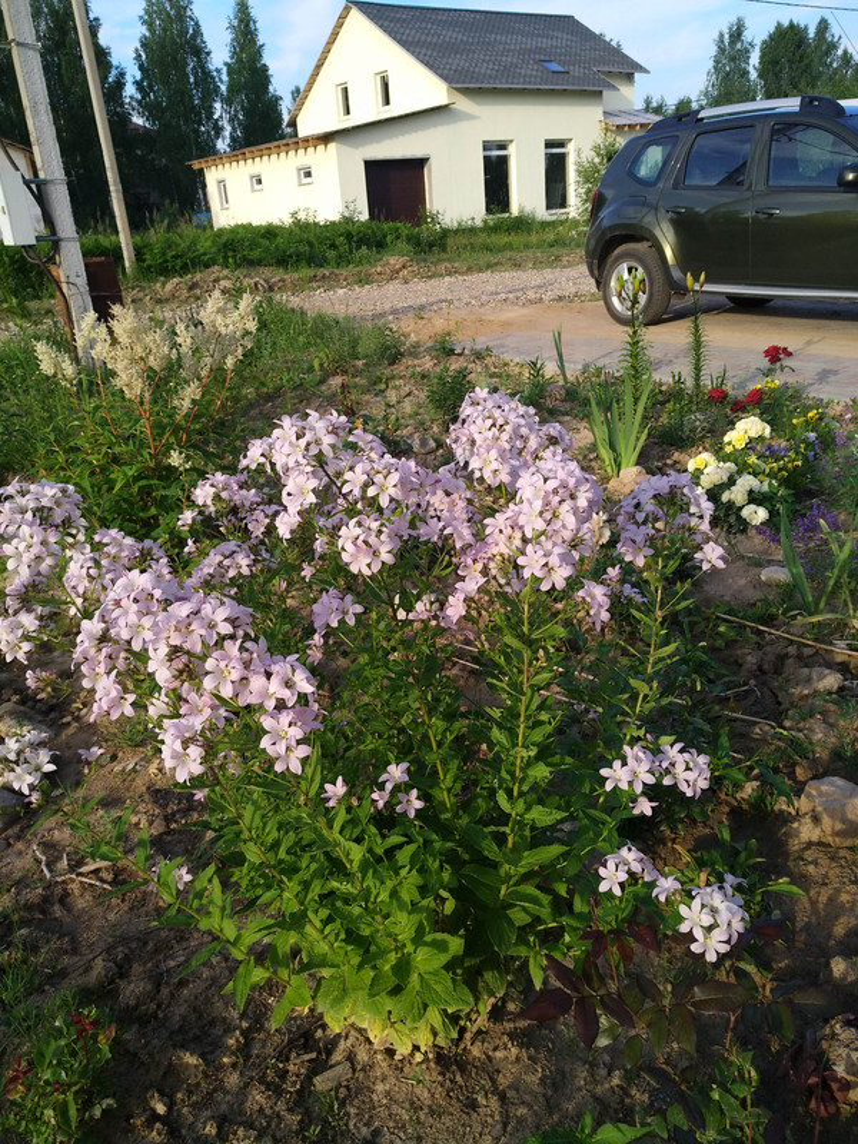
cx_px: 429
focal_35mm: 22
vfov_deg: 76.4
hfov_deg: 61.1
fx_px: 727
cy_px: 572
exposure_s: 1/396
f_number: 2.2
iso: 125
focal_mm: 3.81
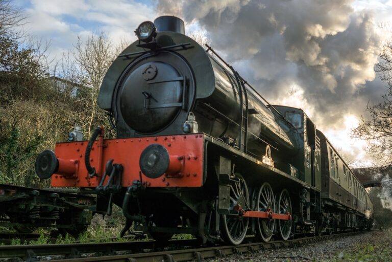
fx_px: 392
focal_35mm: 36
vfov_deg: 36.9
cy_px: 131
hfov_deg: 53.1
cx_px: 196
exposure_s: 1/400
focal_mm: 24
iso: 200
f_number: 3.5
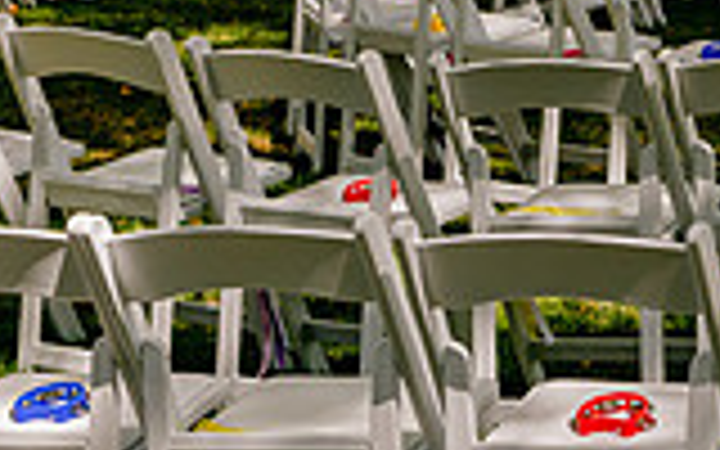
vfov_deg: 6.7
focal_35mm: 196
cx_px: 900
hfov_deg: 10.5
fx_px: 3846
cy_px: 76
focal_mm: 52
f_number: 8
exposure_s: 1/500
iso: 320
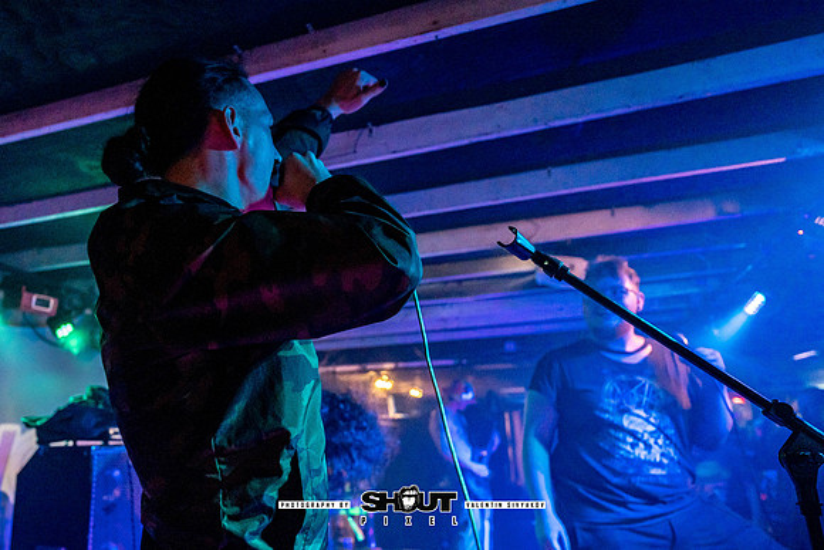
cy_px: 310
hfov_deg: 66.9
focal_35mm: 27
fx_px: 615
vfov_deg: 48.0
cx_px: 325
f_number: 2.8
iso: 3200
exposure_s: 1/160
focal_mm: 22.2
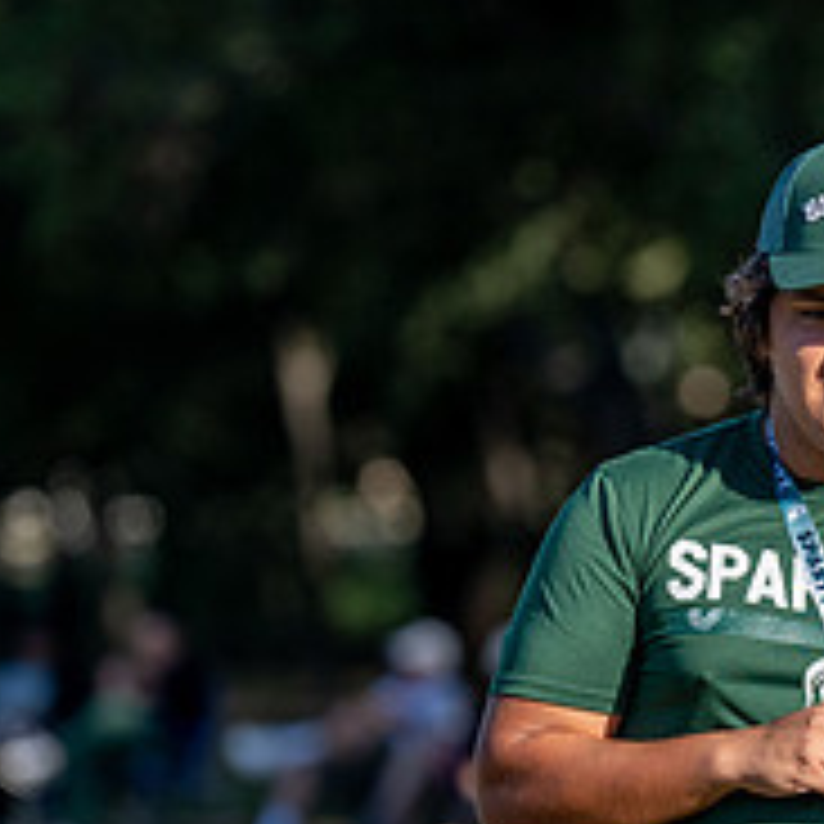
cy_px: 747
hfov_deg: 3.6
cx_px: 843
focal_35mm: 492
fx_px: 13250
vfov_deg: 3.6
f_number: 2.8
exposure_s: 1/2000
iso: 100
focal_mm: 145
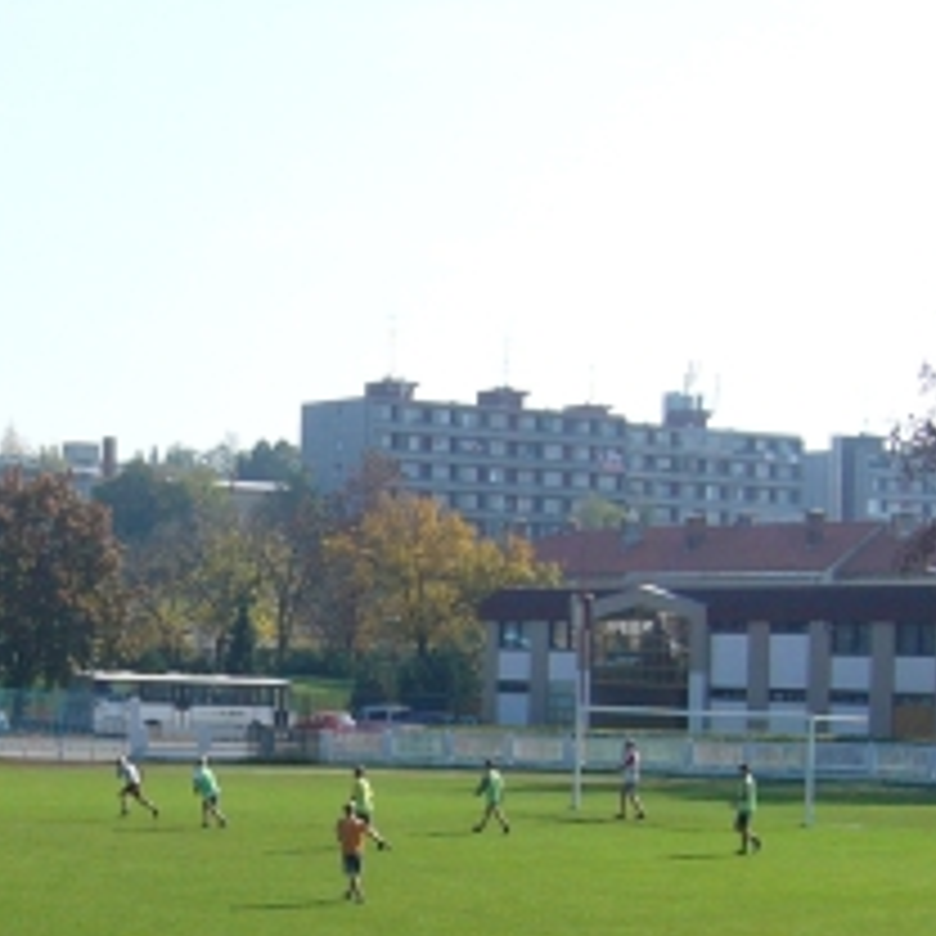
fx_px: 2906
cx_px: 266
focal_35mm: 95
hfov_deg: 18.2
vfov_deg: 18.1
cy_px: 742
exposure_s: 1/400
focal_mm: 5.8
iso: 100
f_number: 5.6
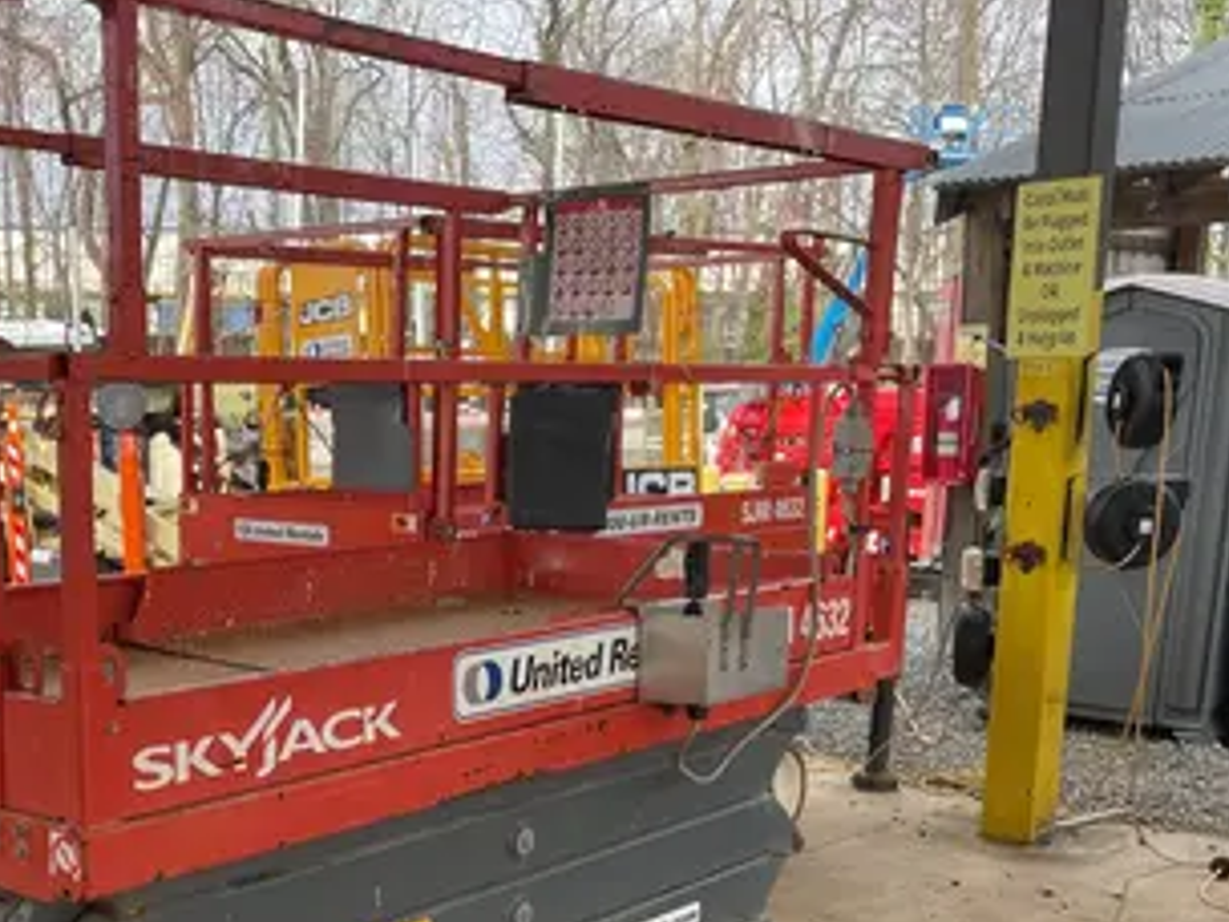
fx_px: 1669
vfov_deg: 29.9
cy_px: 778
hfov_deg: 39.4
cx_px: 319
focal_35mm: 47
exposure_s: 1/694
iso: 50
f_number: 1.6
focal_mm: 4.2
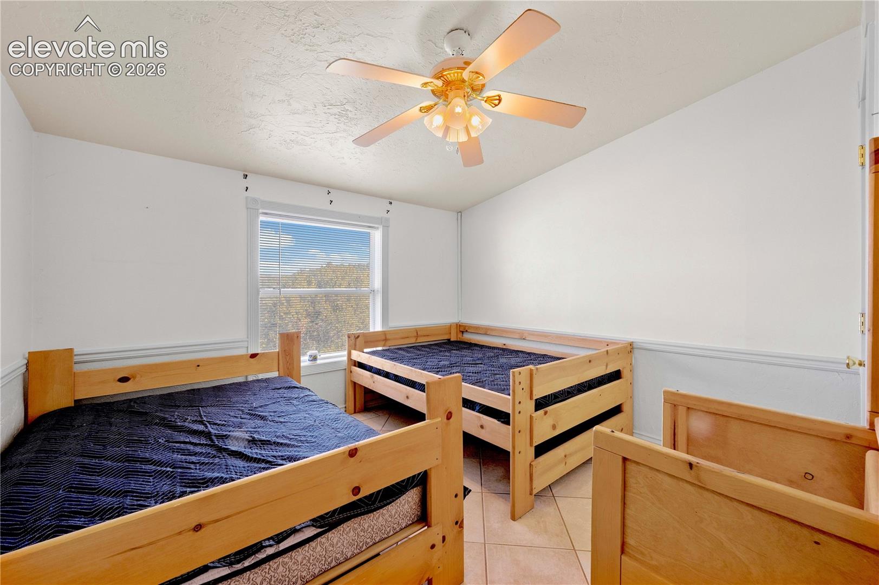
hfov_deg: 104.3
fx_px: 342
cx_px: 440
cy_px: 292
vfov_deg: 81.1
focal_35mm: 14
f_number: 14
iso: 640
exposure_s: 1/2
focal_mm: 14
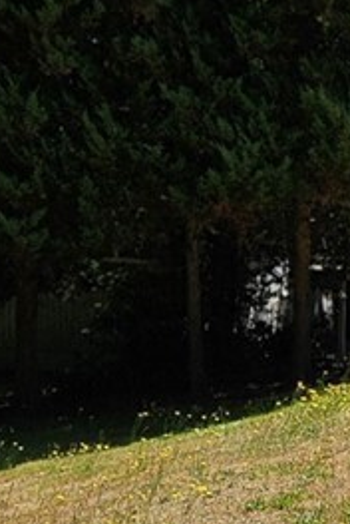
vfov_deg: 18.6
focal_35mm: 109
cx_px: 646
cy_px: 379
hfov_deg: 11.6
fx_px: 1585
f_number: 1.8
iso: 25
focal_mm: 5.4
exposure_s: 1/1728
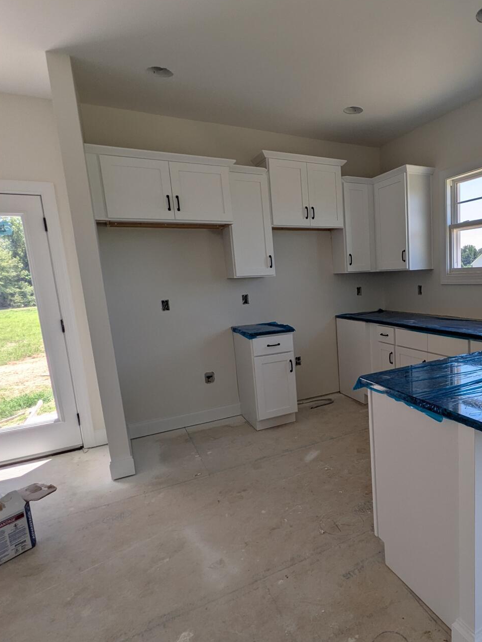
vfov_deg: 76.3
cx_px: 373
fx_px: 408
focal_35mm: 22
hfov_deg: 57.4
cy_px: 336
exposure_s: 1/418
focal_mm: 1.83
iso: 44
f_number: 2.2
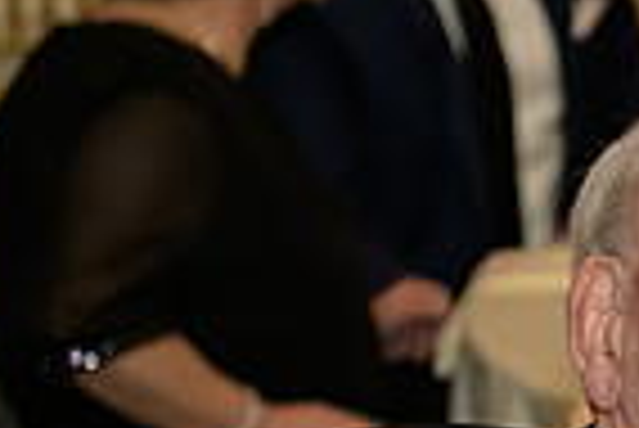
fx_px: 4353
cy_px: 466
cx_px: 1026
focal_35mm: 245
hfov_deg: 8.2
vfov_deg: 5.6
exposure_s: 1/100
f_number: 3.2
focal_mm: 60
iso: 1600
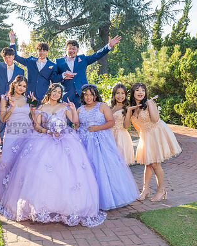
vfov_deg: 39.5
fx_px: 342
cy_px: 123
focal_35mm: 47
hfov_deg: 31.3
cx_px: 39
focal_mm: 33
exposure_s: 1/200
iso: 200
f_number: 5.6
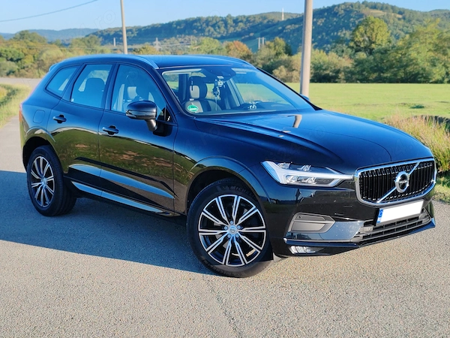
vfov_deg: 27.0
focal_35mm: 54
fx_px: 702
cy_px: 169
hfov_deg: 35.5
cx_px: 225
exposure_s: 1/320
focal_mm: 6.12
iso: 50
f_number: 2.8
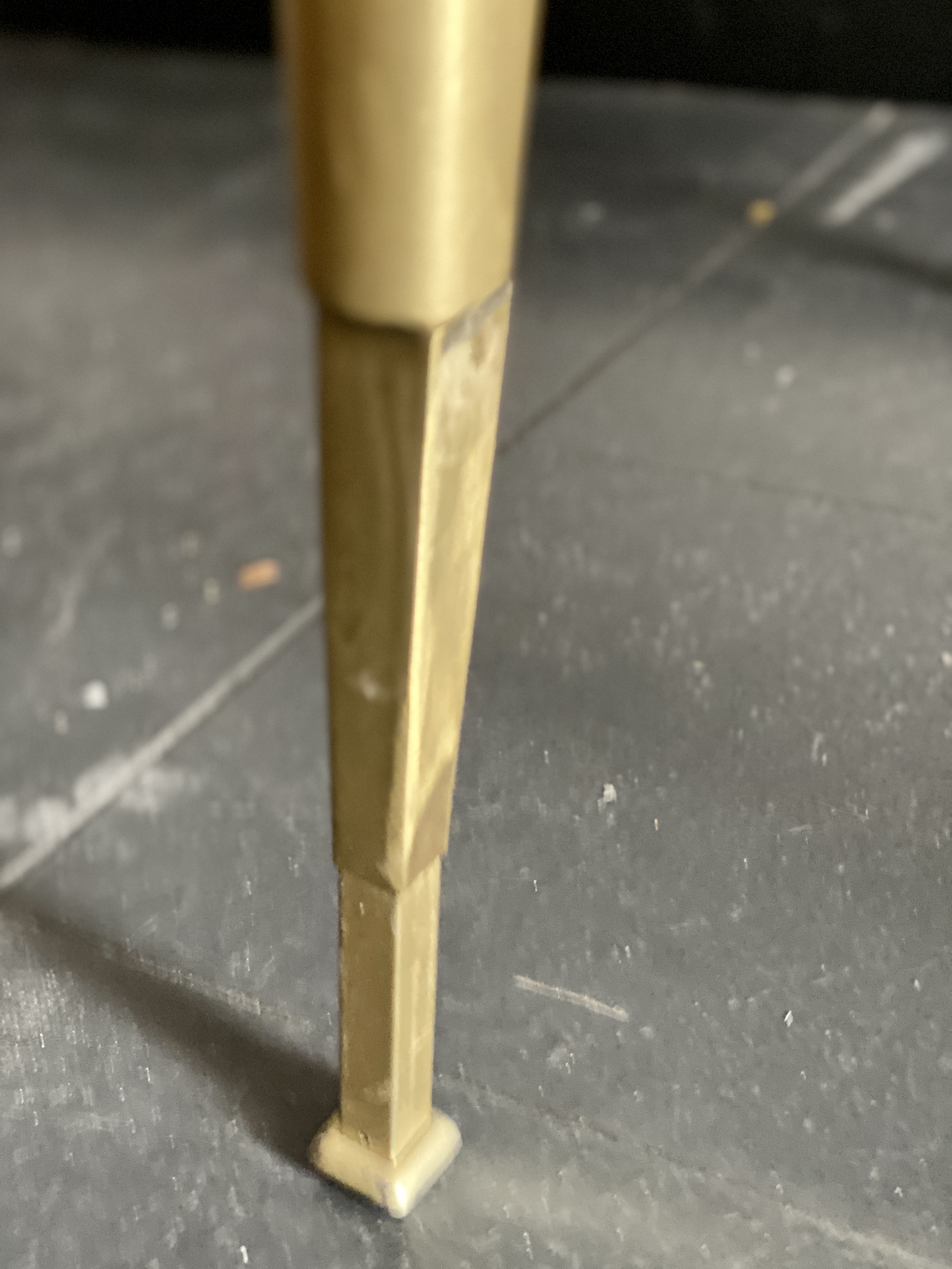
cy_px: 634
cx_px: 476
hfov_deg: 28.0
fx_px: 1907
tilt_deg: -31.9
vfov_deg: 36.8
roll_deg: +6.9
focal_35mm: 52
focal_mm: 6
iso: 400
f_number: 2
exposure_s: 1/16
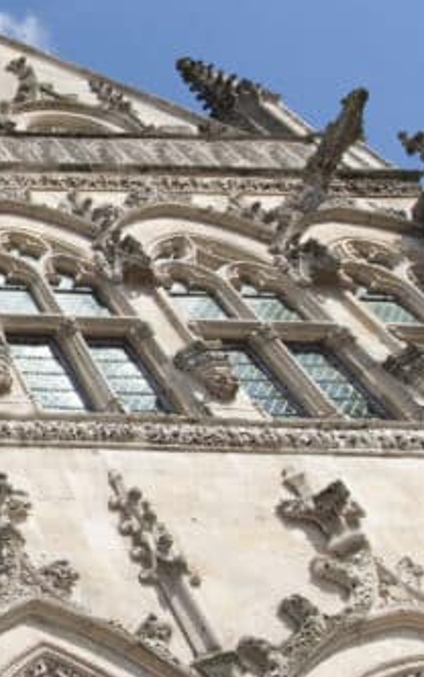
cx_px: -365
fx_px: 812
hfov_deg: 20.0
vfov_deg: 45.1
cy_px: 399
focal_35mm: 44
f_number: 13
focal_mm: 14
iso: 200
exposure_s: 1/200
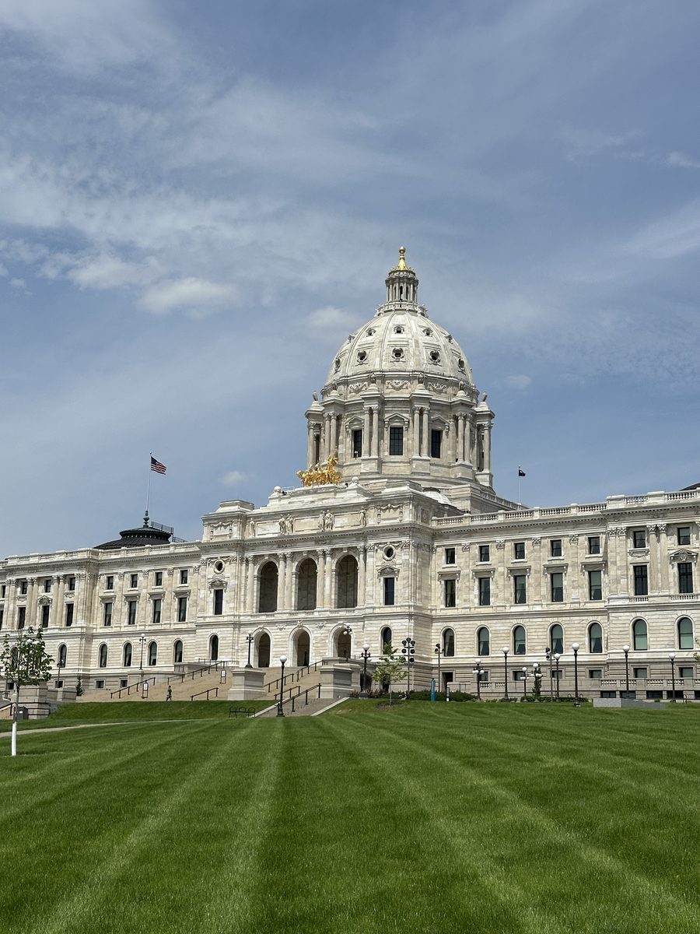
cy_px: 467
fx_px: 1294
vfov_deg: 39.7
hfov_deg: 30.3
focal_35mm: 48
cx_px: 350
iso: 64
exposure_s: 1/10870
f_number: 1.78
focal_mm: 6.86
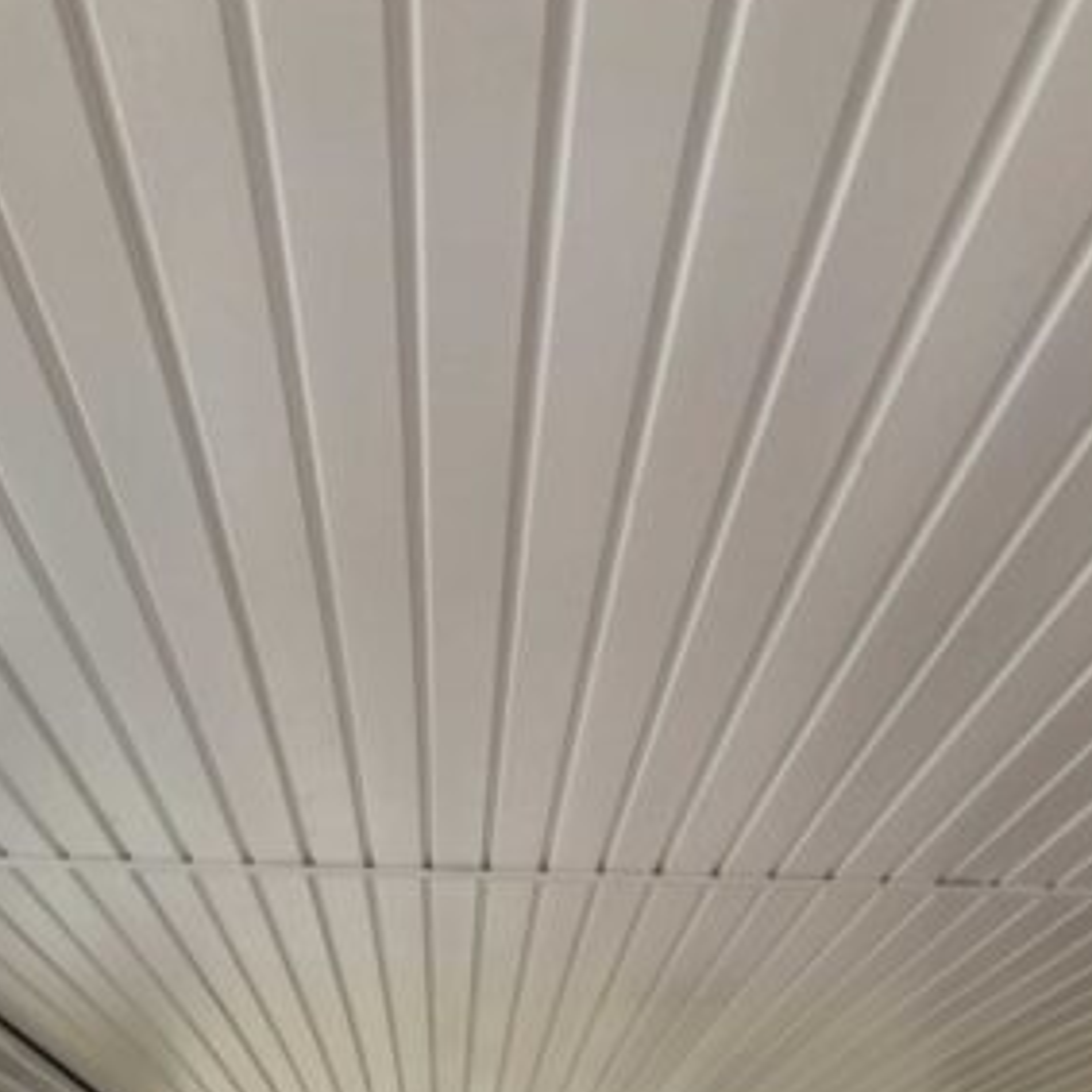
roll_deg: -0.5
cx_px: 556
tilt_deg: +30.6
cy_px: 745
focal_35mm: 35
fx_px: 1249
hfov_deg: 47.2
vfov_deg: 46.3
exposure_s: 1/120
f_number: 1.8
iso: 32
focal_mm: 3.99
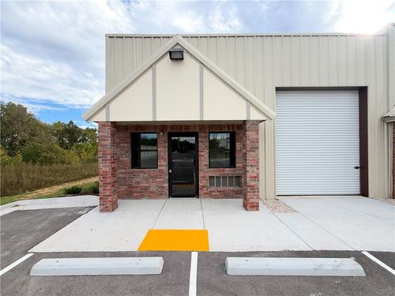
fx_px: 160
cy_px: 148
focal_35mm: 14
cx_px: 198
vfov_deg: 85.7
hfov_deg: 102.1
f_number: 2.2
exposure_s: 1/770
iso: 32
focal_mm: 2.22
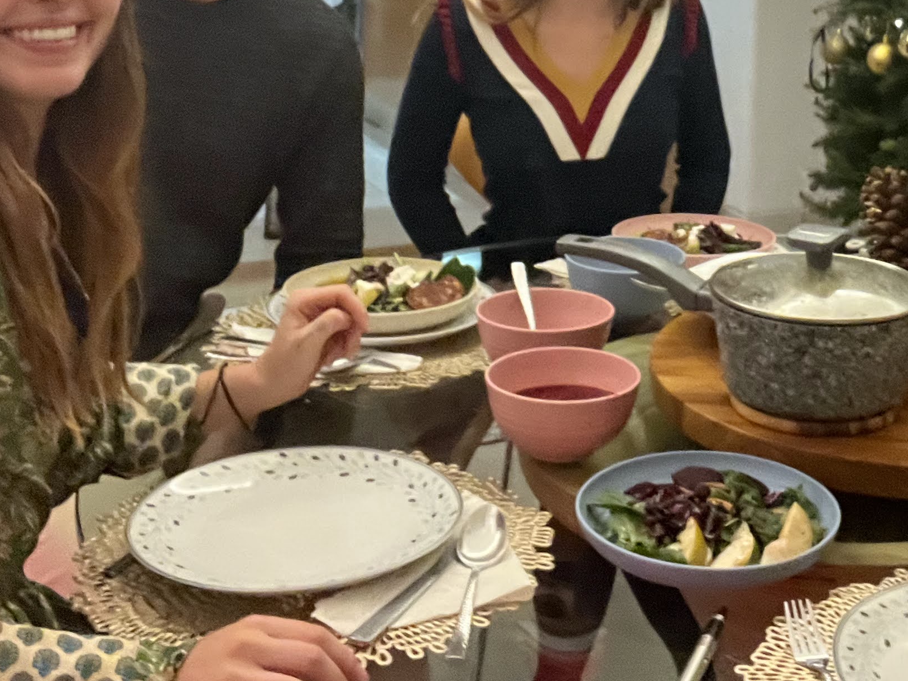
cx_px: 730
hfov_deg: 32.8
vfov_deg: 24.0
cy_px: -73
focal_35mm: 57
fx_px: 1495
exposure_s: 1/30
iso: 640
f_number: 2.2
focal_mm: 2.71
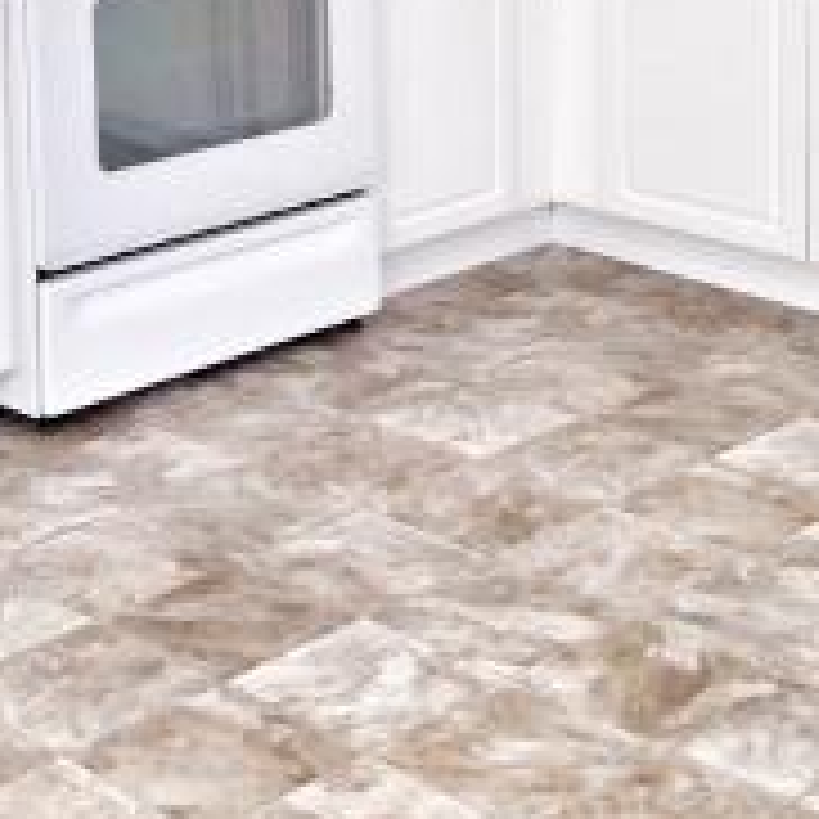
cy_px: -126
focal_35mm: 93
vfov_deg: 17.9
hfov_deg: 18.7
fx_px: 2489
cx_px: 324
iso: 64
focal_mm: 4.12
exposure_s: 1/60
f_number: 2.4
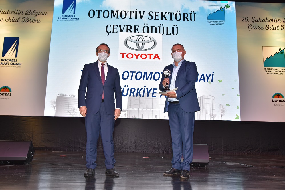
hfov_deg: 58.7
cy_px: 95
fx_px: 253
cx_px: 142
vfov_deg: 41.1
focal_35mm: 32
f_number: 5.6
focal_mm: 32
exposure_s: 1/125
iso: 500
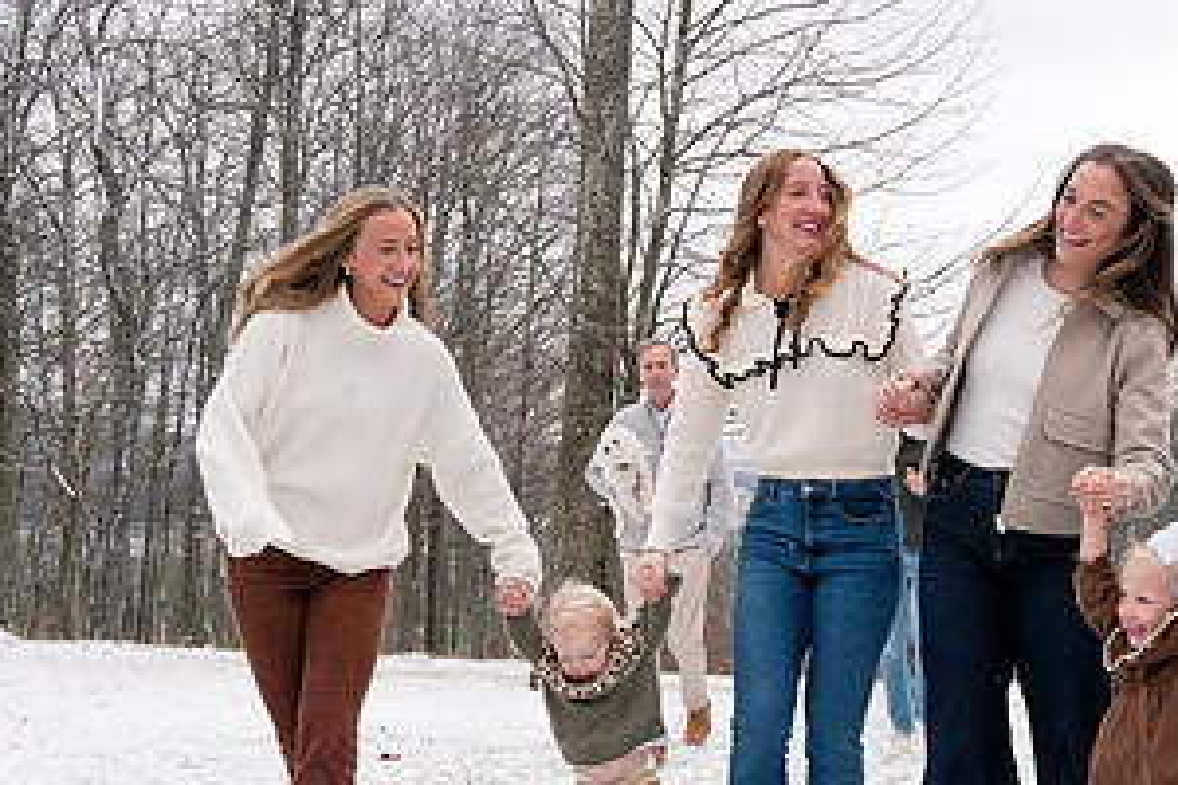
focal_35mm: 49
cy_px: 508
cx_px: 726
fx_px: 1603
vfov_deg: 27.4
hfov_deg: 40.1
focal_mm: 24
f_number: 13
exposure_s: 1/250
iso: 800
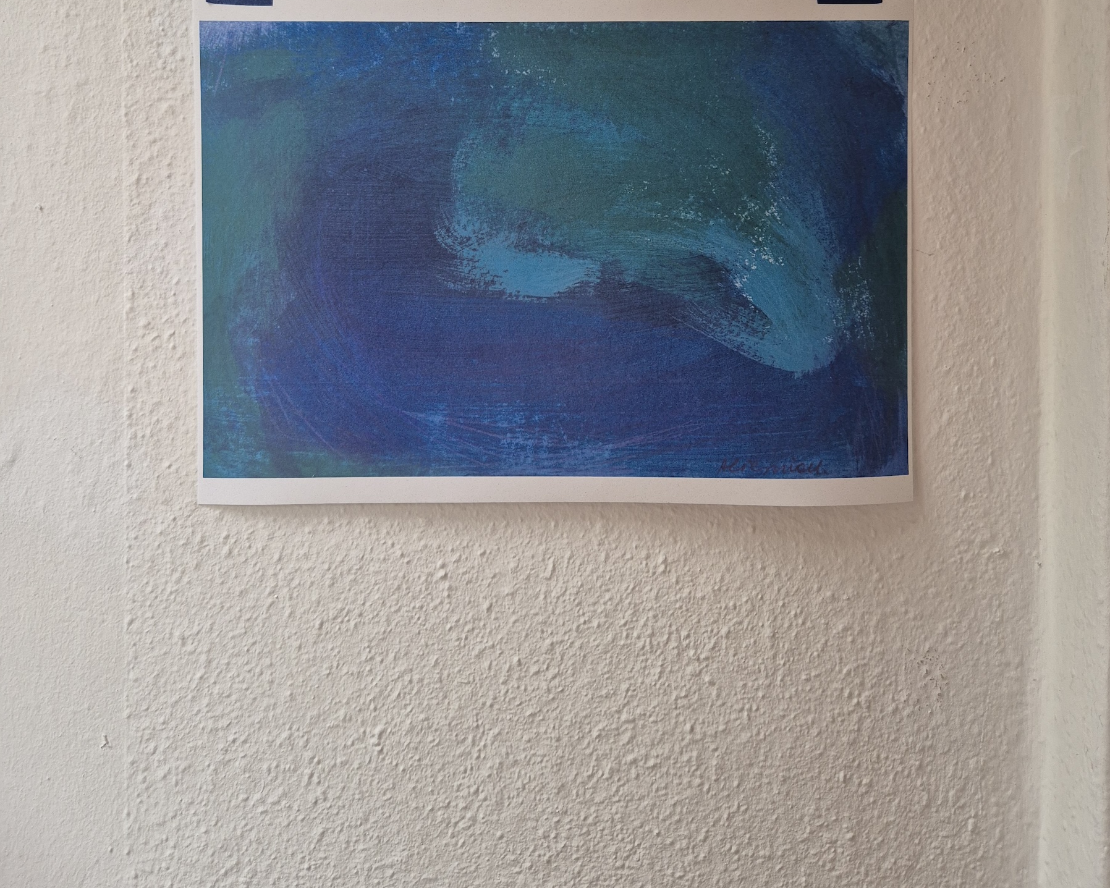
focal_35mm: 30
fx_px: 986
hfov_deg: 58.8
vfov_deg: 47.0
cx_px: 556
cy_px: 238
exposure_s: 1/100
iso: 200
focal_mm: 5.4
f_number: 1.8
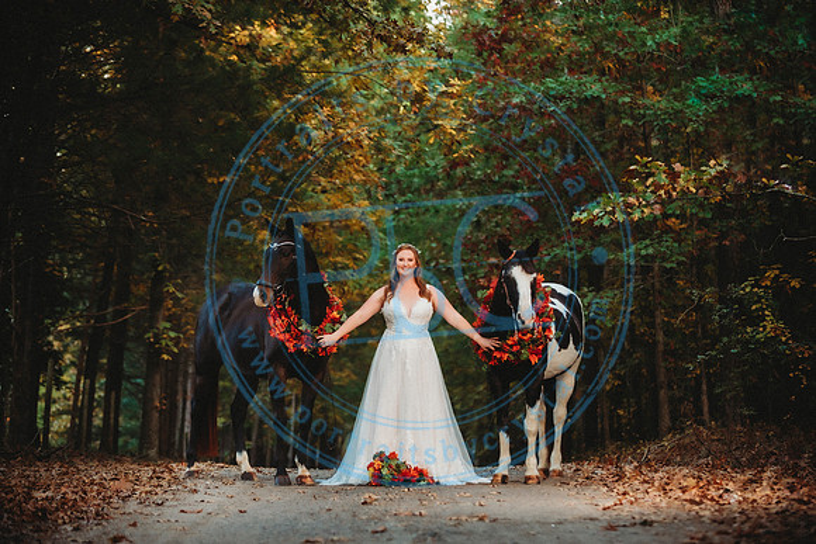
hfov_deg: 20.5
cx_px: 408
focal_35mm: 99
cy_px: 272
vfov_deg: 13.8
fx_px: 2251
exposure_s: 1/320
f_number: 2.8
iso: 400
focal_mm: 98
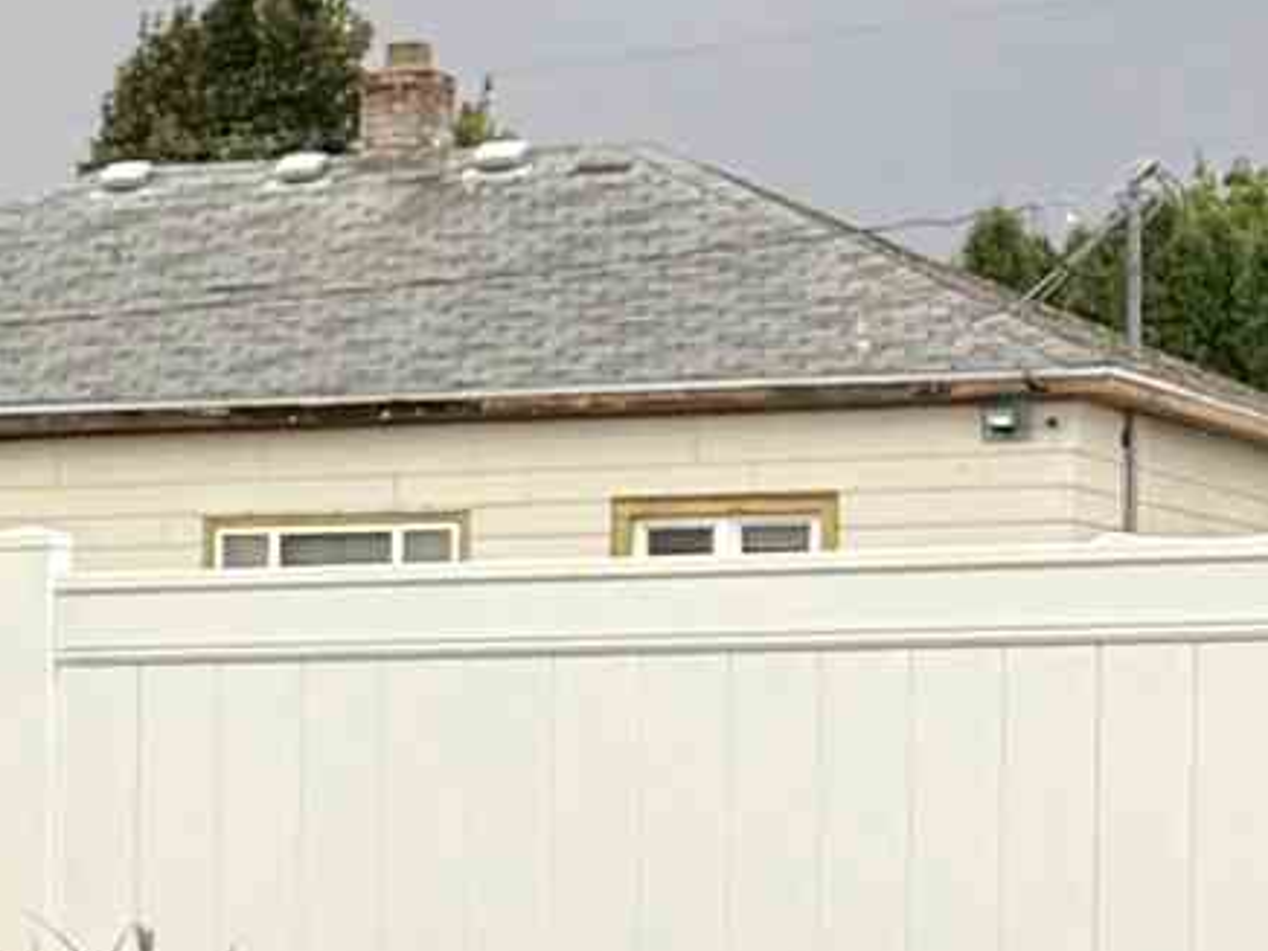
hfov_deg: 9.2
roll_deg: -0.1
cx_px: -2632
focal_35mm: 169
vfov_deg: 8.7
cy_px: 1091
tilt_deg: -2.1
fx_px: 6191
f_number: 1.78
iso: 80
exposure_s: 1/805
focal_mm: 6.76
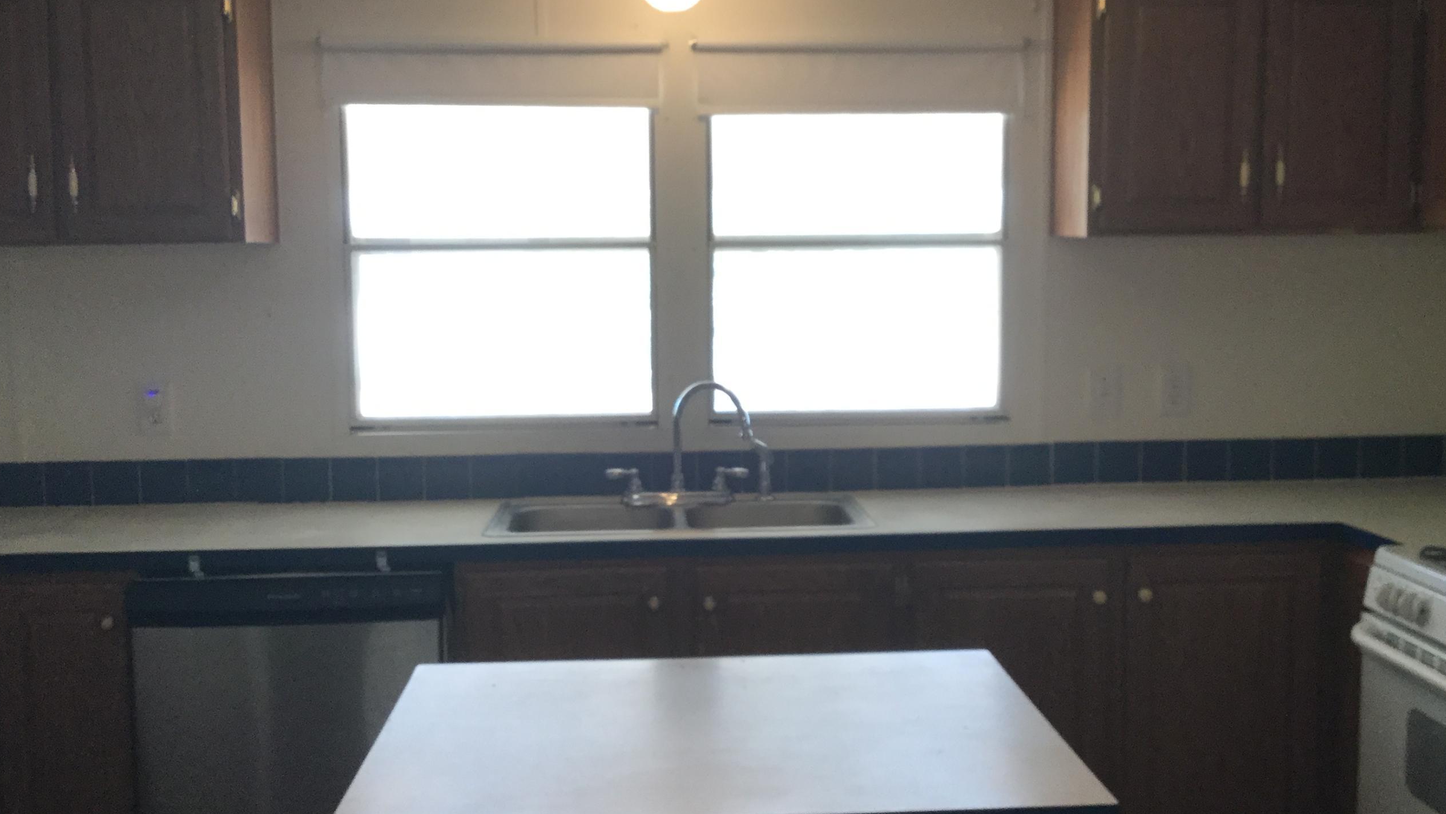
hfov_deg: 50.5
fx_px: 1534
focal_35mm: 40
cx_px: 756
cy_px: 403
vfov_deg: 29.7
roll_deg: -0.3
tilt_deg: -7.2
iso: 32
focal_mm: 3.3
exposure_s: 1/30
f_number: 2.4
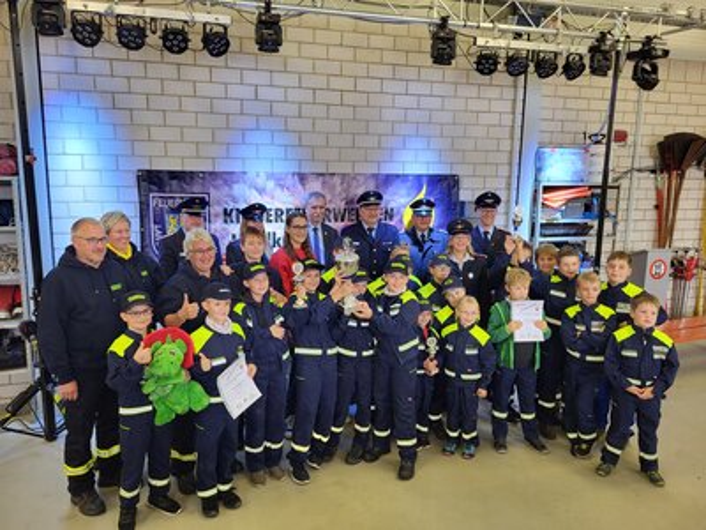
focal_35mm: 26
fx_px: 530
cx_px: 353
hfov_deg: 67.3
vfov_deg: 53.1
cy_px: 265
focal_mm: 5.4
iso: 160
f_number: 1.8
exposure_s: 1/100
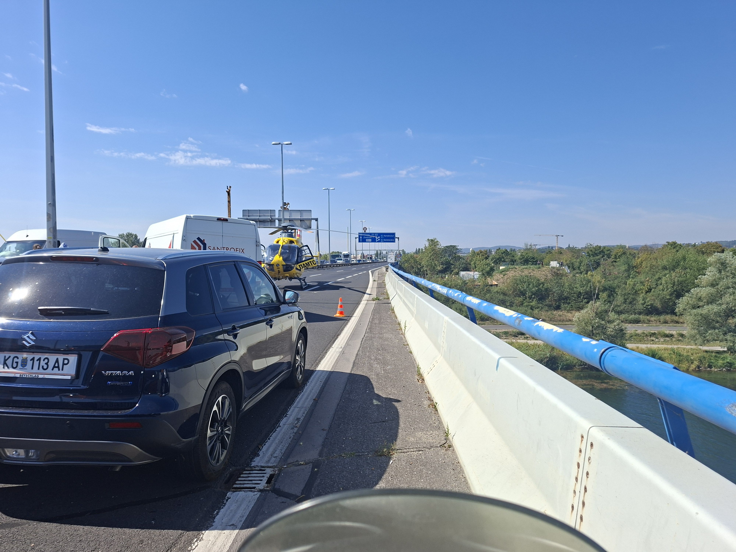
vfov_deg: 58.9
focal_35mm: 23
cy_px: 276
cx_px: 368
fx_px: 489
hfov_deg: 73.9
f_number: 1.8
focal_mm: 5.54
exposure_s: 1/1901
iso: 50
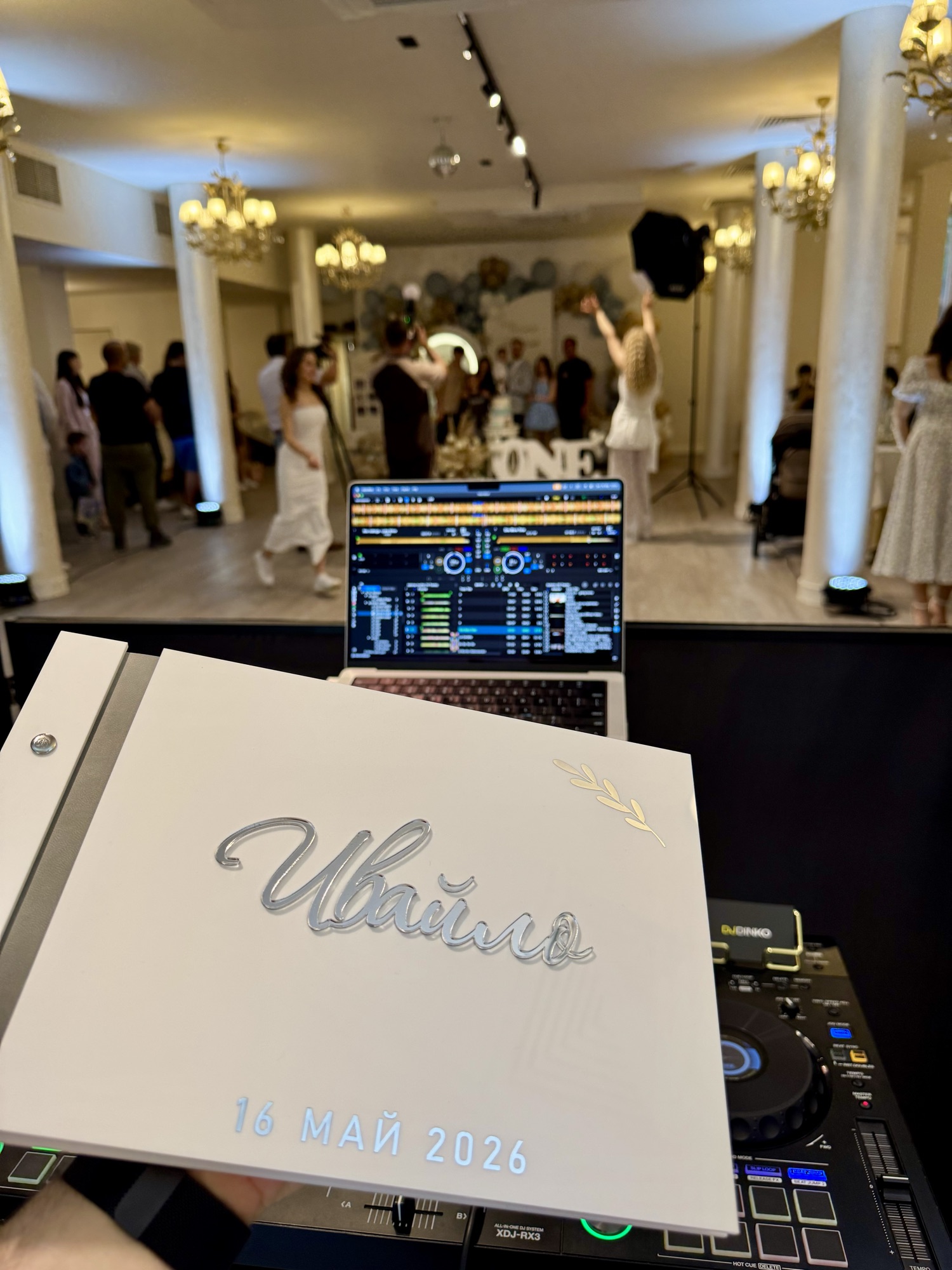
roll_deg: +1.0
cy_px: 635
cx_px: 476
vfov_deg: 71.6
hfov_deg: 56.8
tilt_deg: -15.3
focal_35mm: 24
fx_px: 880
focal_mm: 6.76
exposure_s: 1/100
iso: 125
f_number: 1.78
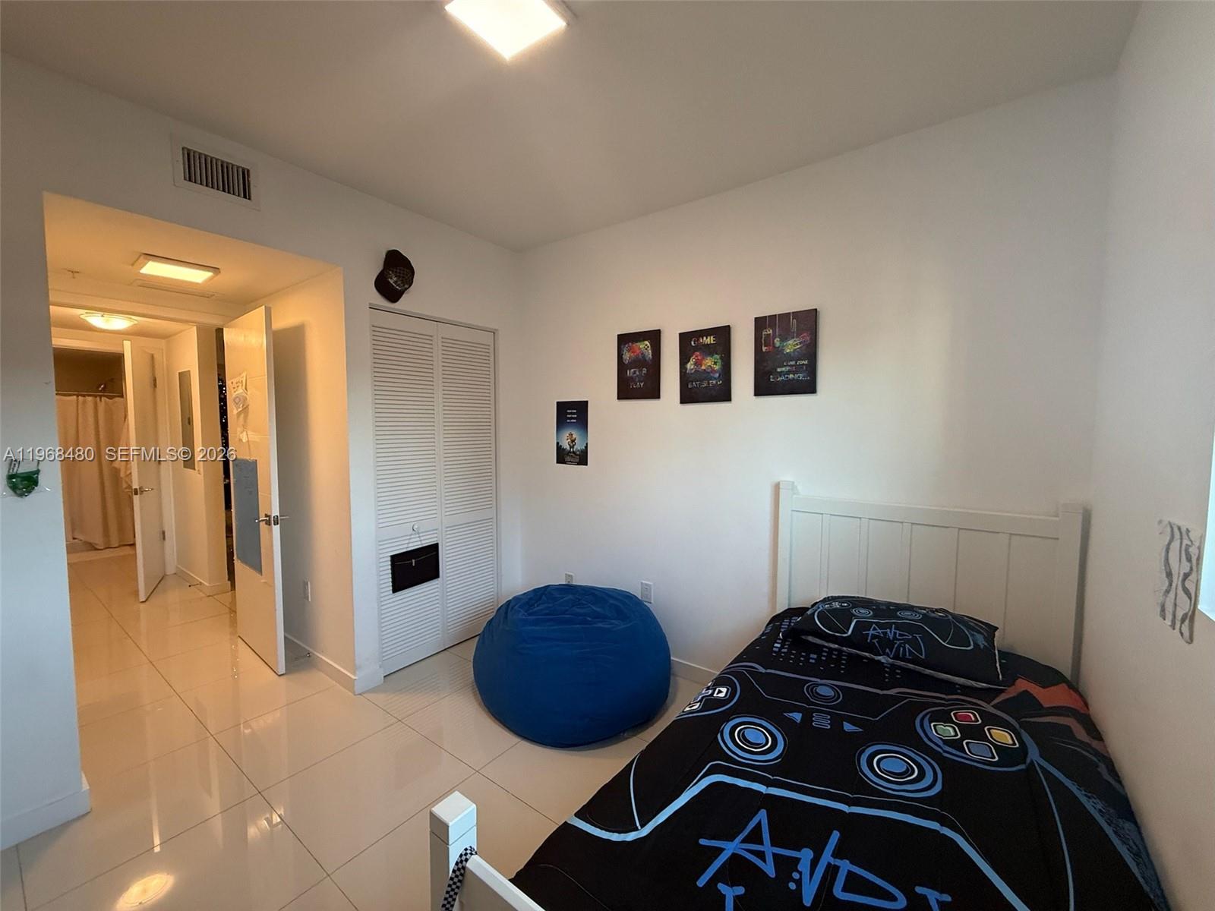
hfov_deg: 102.1
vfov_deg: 85.7
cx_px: 608
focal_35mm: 14
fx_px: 491
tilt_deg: -3.2
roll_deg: -0.2
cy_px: 456
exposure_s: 1/120
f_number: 2.2
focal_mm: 2.22
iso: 250
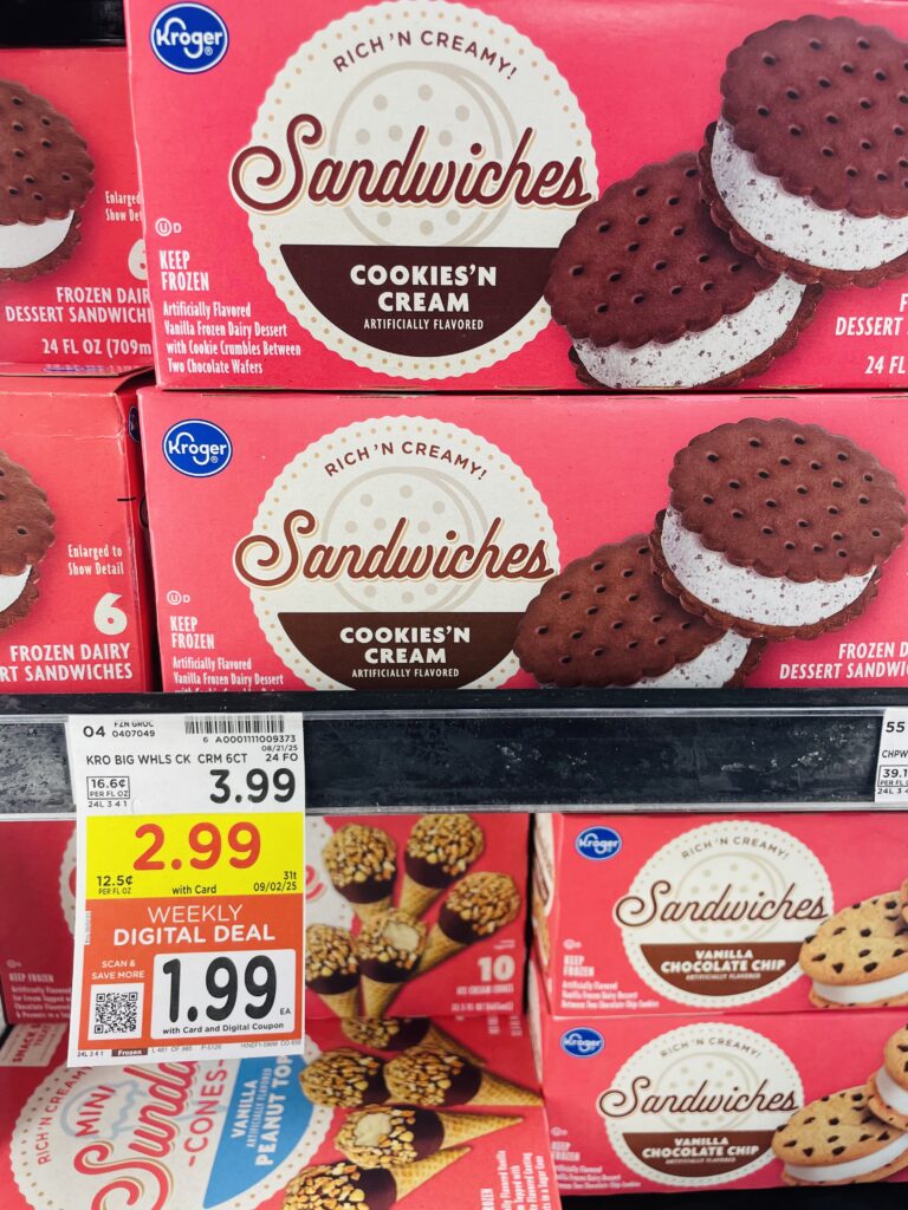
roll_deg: -0.6
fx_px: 909
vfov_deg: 67.3
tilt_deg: -14.2
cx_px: 454
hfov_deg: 53.1
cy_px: 605
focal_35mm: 26
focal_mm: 4.2
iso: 80
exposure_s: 1/120
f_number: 1.6
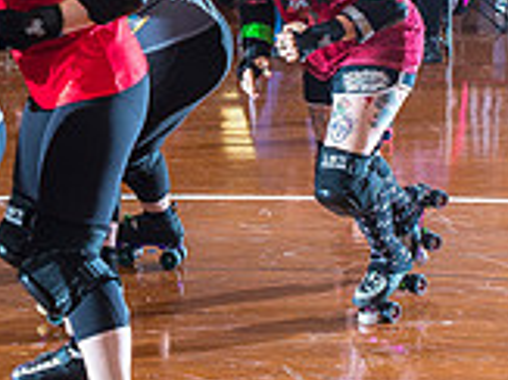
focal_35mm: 123
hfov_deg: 15.9
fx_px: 1804
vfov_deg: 11.9
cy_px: -33
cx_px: 65
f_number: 5.6
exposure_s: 1/160
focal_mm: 36
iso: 800
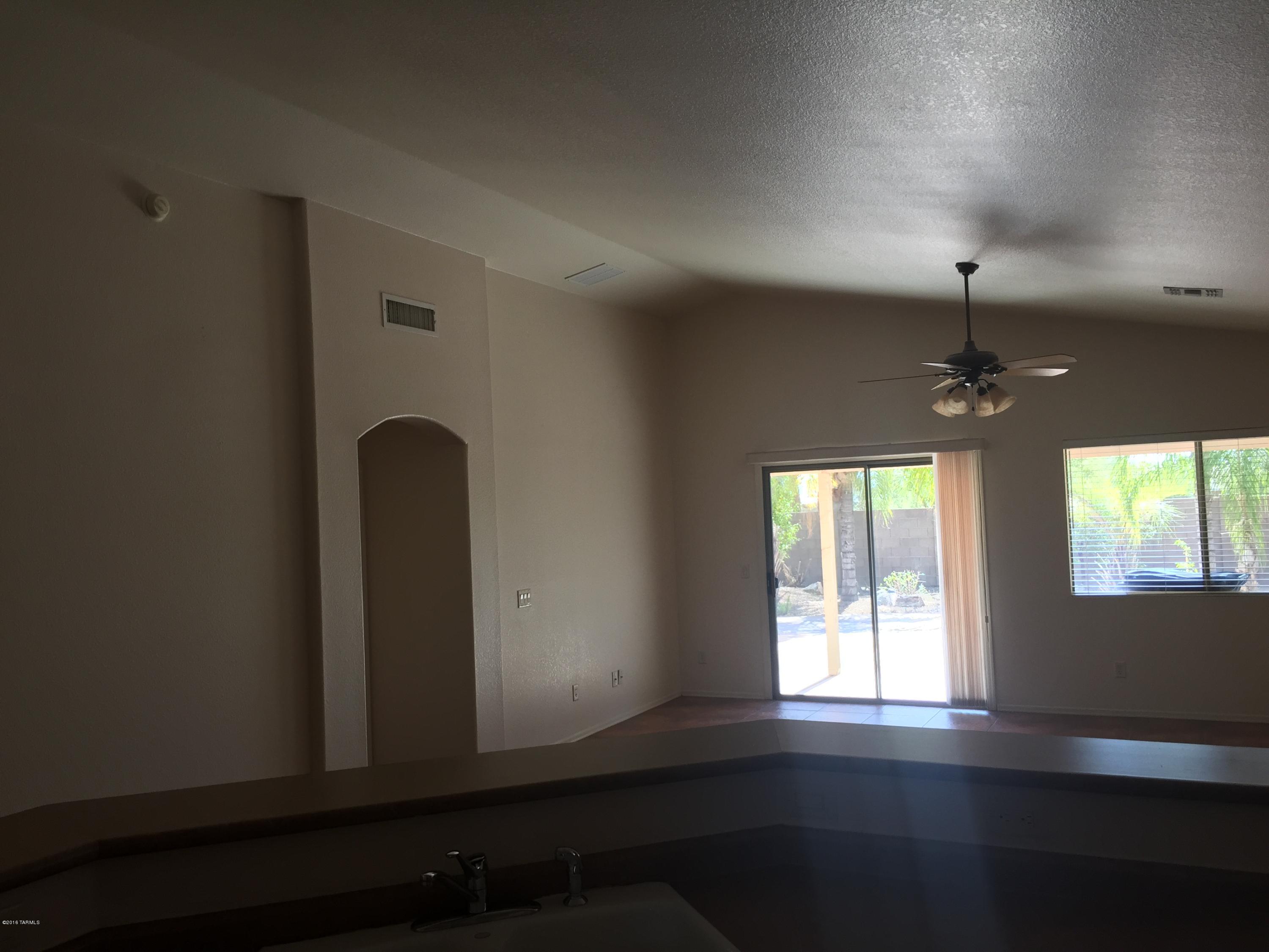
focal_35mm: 29
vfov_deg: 48.2
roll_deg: +0.9
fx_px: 1063
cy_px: 476
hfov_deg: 61.7
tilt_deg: +0.7
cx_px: 634
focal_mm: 4.15
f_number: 2.2
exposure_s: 1/60
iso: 40
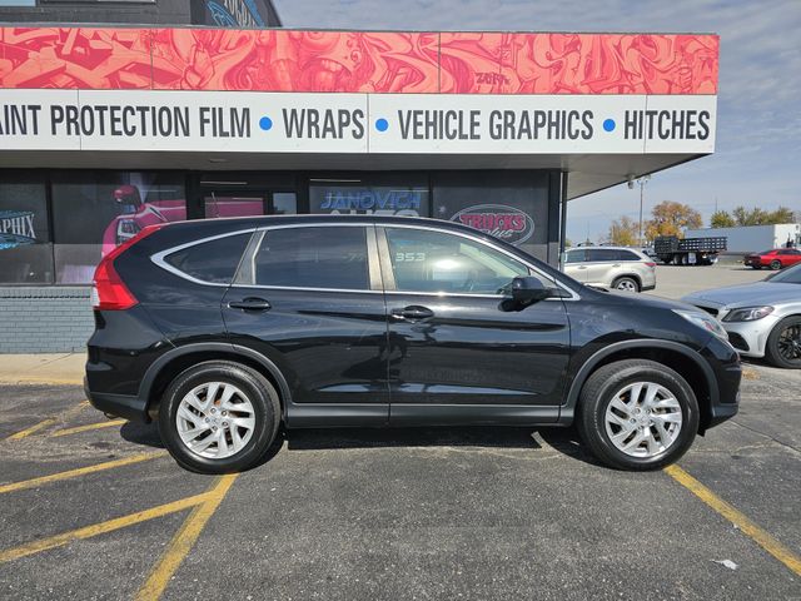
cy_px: 300
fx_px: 532
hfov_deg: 73.9
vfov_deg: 58.9
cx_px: 400
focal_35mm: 23
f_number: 1.7
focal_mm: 6.3
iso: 16
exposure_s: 1/2000
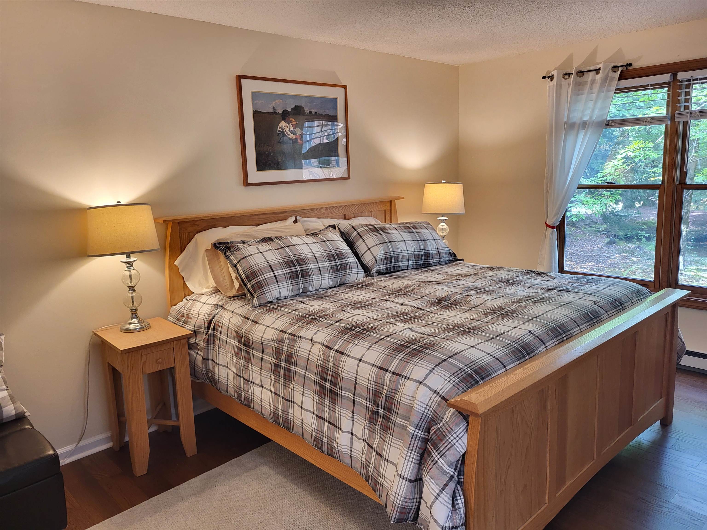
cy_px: 265
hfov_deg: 67.3
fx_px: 531
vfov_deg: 53.1
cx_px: 354
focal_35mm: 26
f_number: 1.8
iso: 250
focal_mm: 5.4
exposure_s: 1/40
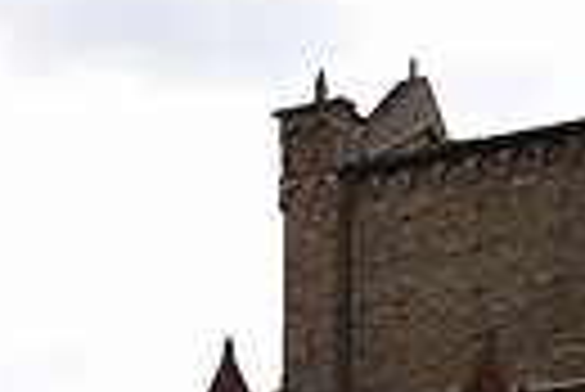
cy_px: 732
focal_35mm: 125
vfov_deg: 10.3
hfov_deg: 13.8
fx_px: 2033
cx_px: -590
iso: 64
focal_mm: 28
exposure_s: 1/200
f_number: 5.6
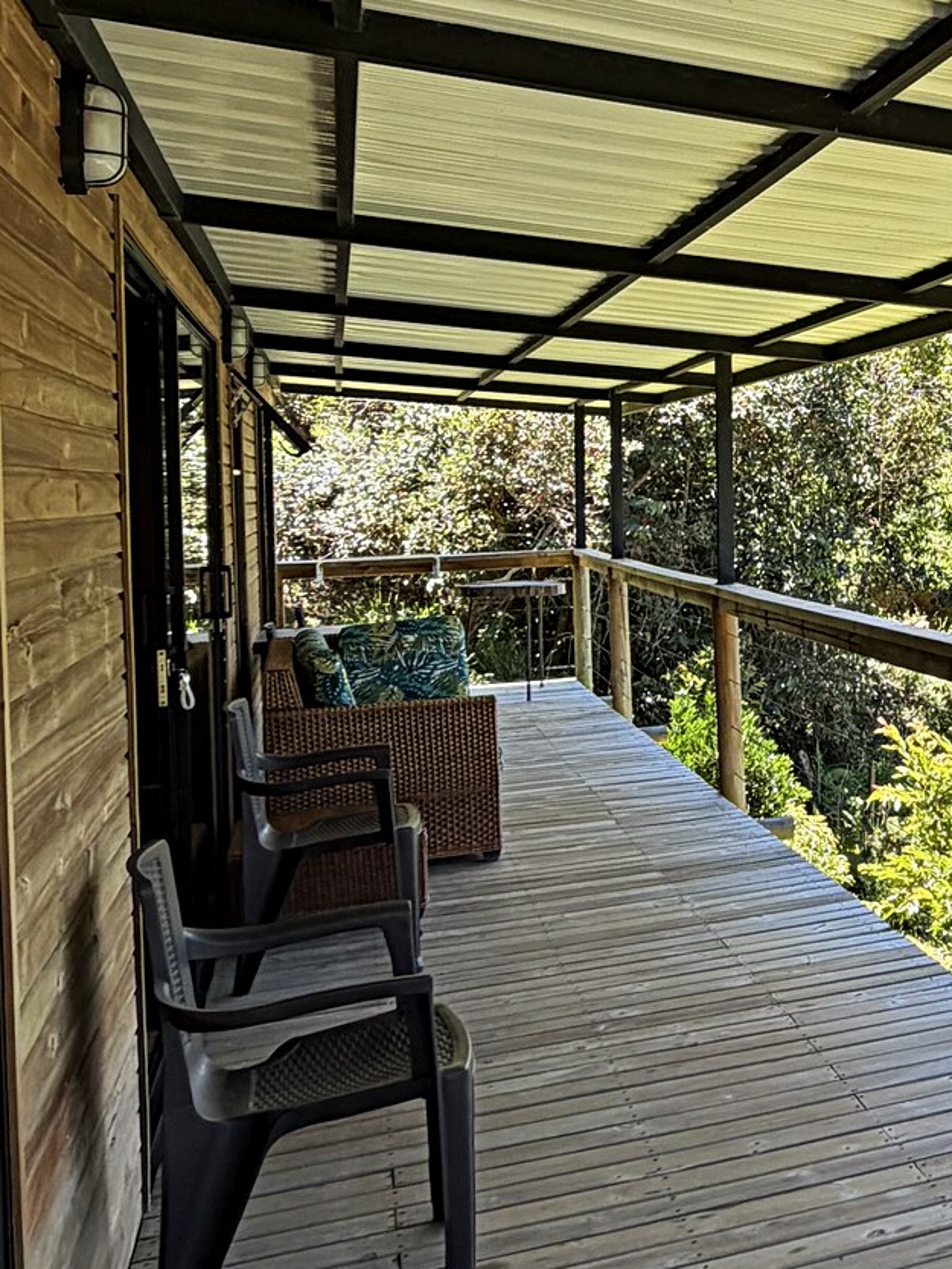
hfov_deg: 29.9
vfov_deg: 43.6
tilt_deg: -0.9
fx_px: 1576
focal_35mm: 43
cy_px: 506
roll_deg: +1.2
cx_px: 1066
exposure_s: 1/121
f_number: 2.2
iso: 64
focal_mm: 2.22
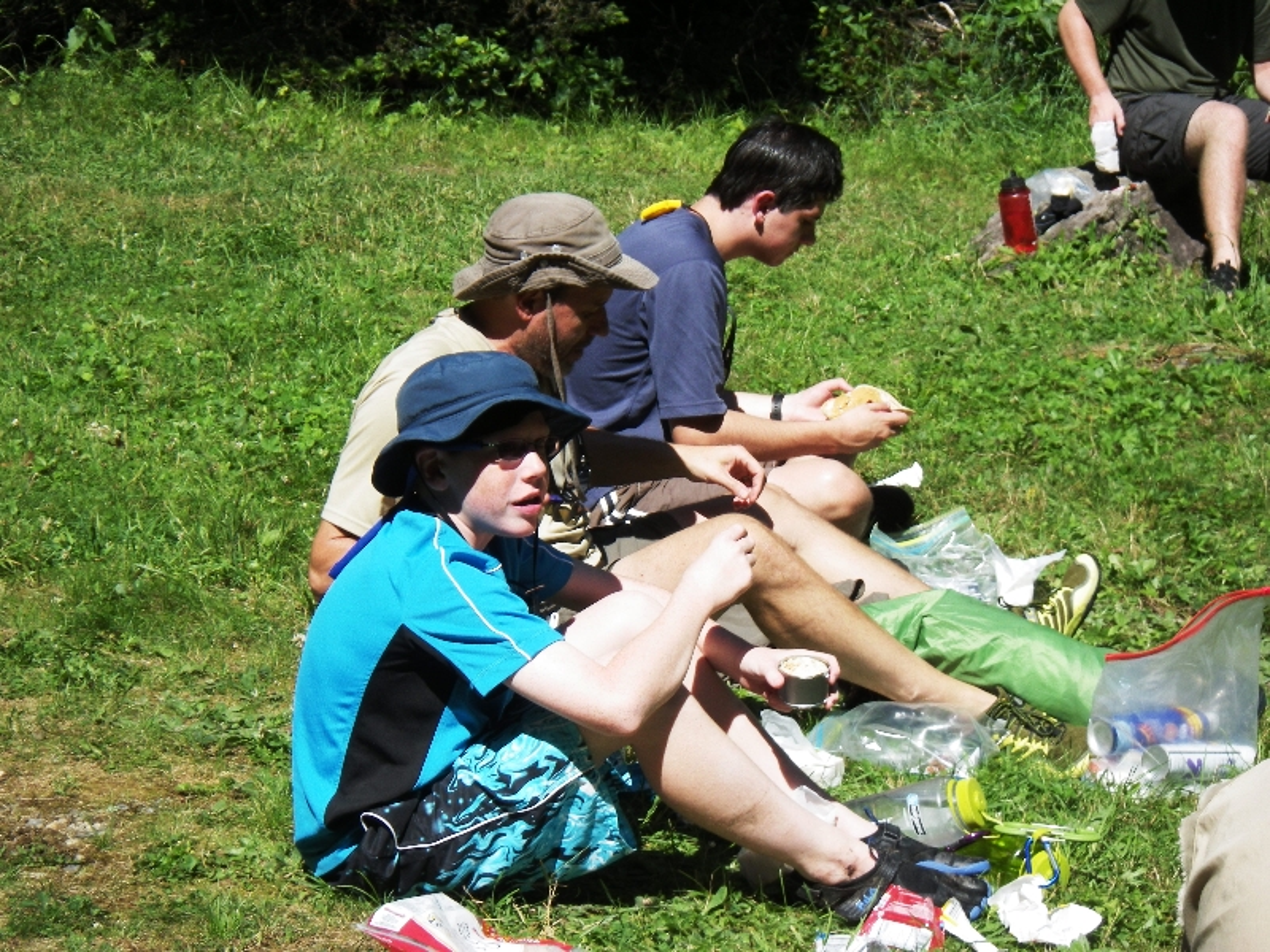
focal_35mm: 115
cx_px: 635
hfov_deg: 17.1
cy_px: 476
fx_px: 4219
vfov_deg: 12.9
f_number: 5.2
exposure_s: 1/400
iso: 80
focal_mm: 20.6
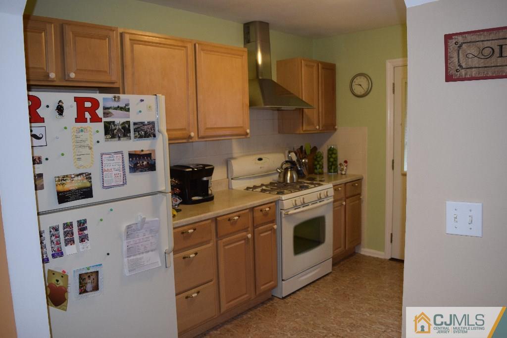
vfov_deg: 47.9
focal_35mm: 27
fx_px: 380
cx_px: 254
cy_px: 169
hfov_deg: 67.4
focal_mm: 18
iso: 800
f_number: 5
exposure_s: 1/100
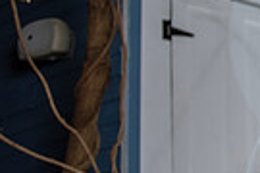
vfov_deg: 13.3
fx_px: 744
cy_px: 57
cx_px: 535
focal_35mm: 103
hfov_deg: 15.4
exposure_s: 1/200
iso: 100
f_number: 2.8
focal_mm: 24
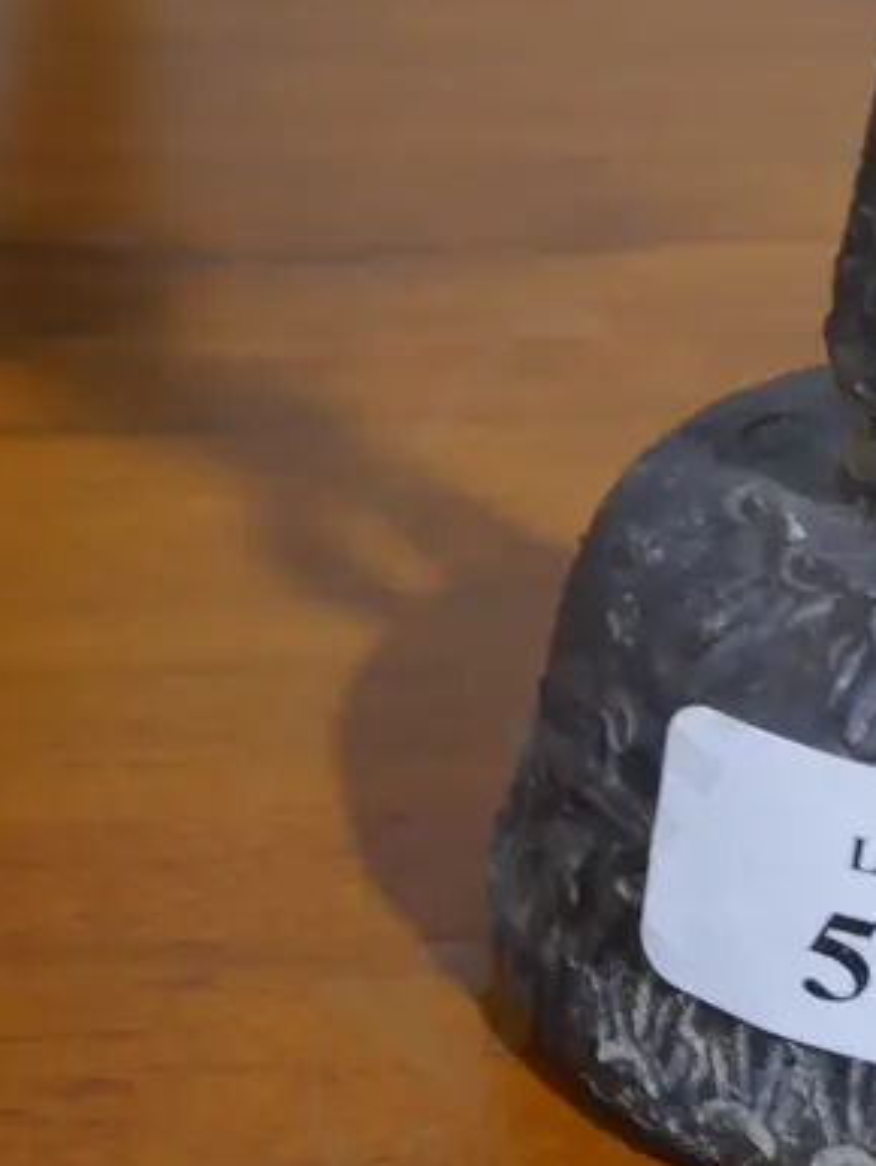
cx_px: 912
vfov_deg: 16.1
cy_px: 405
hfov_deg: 12.0
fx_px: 4112
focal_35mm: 122
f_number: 5.1
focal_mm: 23
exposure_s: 1/60
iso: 1000
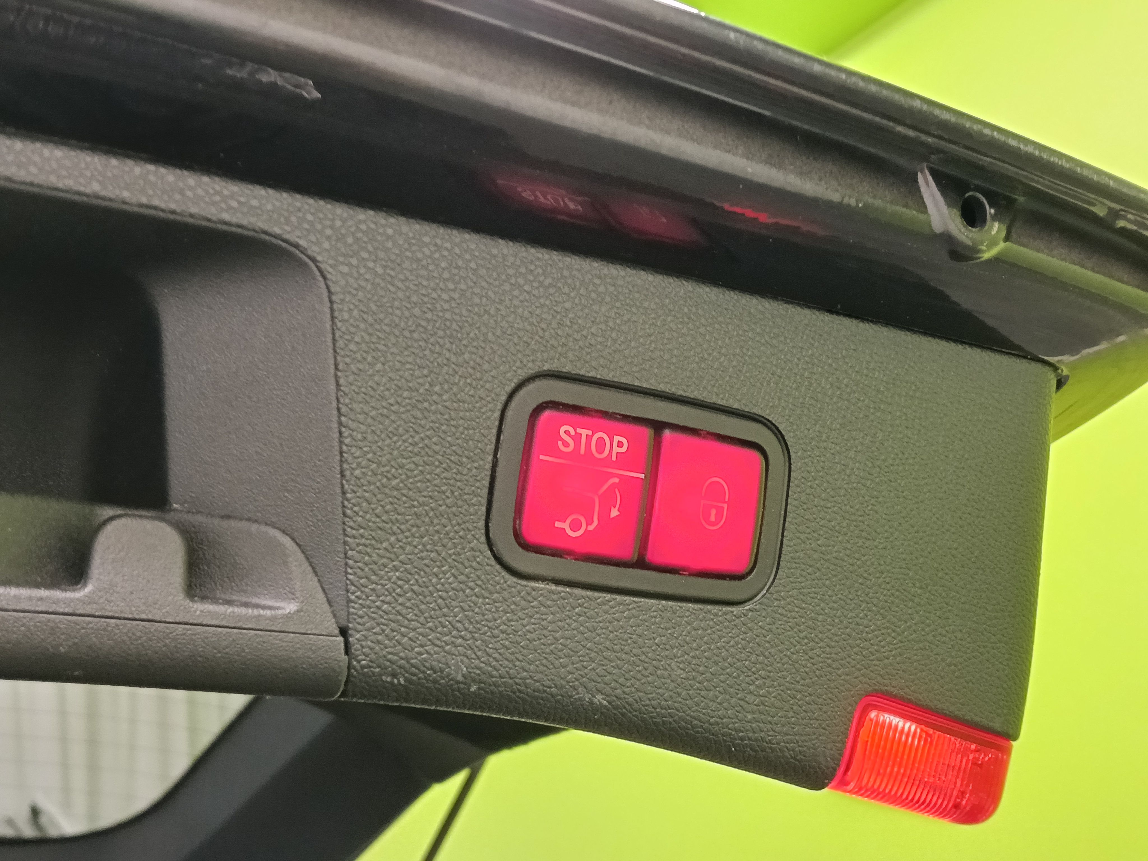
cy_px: 430
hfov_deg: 52.6
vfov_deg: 40.7
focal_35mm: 35
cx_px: 574
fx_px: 1161
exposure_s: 1/33.3
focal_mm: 3.98
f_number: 1.8
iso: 500
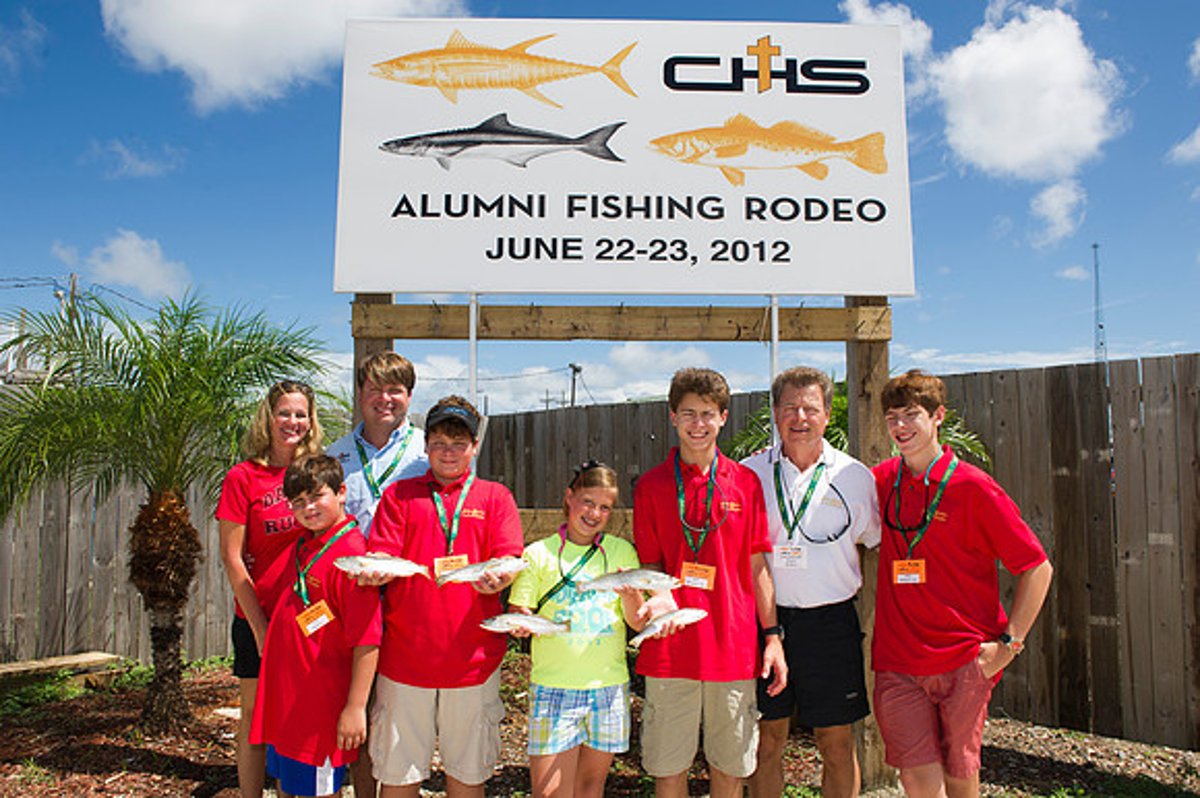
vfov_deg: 53.1
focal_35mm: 24
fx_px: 800
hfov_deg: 73.8
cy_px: 399
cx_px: 600
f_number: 8
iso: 125
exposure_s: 1/250
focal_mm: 24
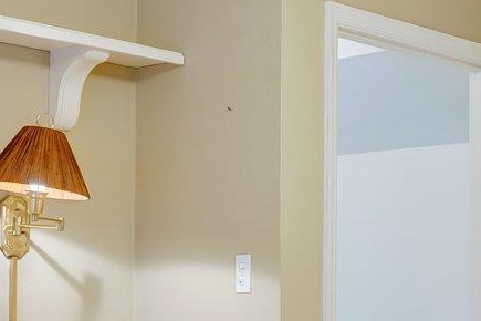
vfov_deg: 16.8
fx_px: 1069
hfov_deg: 23.1
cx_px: 589
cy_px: 288
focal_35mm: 80
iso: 100
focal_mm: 17
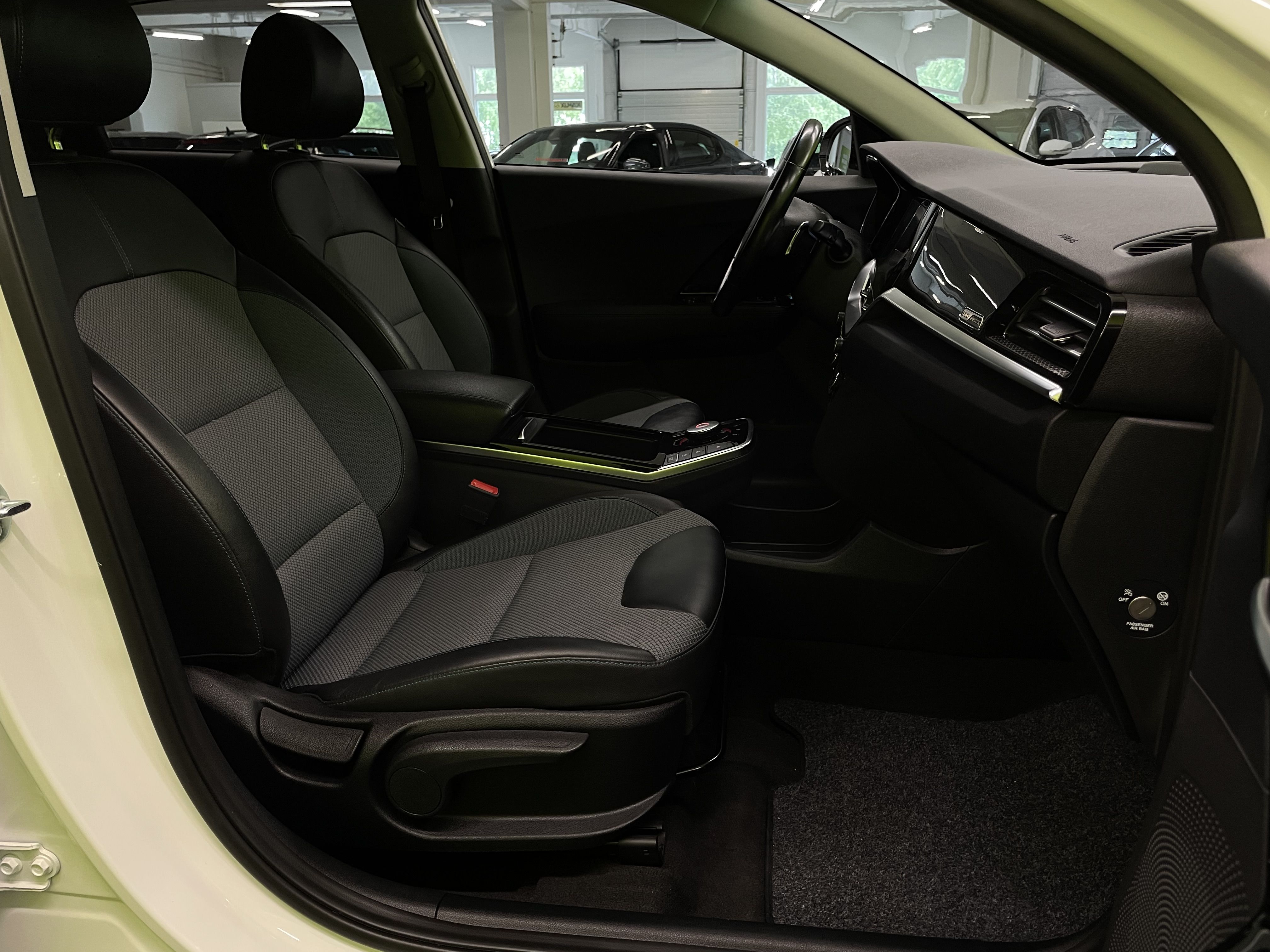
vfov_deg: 53.1
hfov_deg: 67.3
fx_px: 954
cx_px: 635
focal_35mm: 26
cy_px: 476
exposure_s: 1/50
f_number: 1.6
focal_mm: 4.2
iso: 125
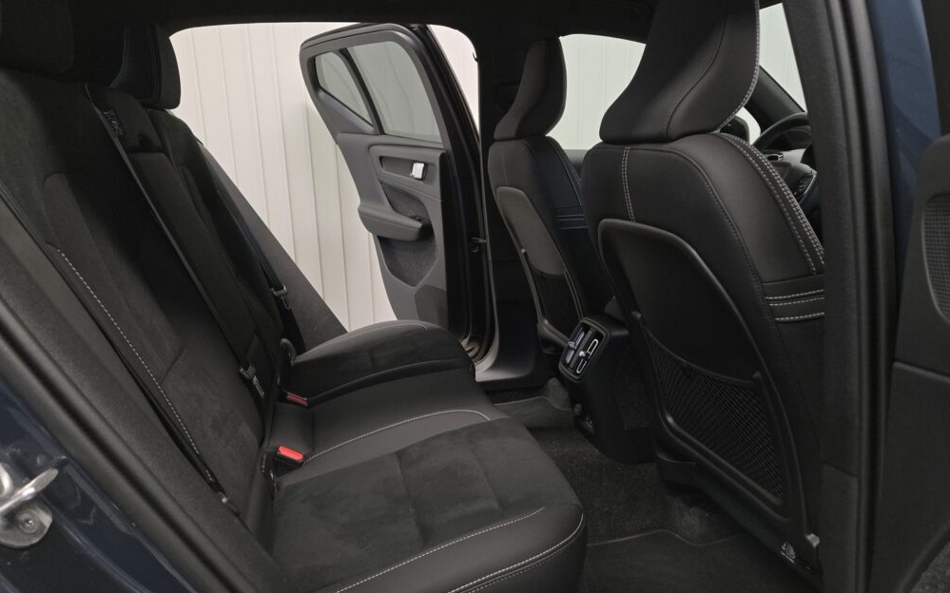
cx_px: 485
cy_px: 315
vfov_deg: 49.2
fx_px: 647
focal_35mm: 25
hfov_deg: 72.5
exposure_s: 1/100
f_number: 1.8
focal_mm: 5.4
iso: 320
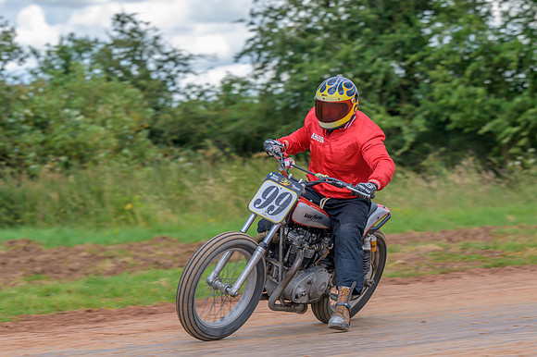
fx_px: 2848
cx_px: 224
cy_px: 190
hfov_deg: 10.8
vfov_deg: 7.2
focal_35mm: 191
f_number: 4
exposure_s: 1/320
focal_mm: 105
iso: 110
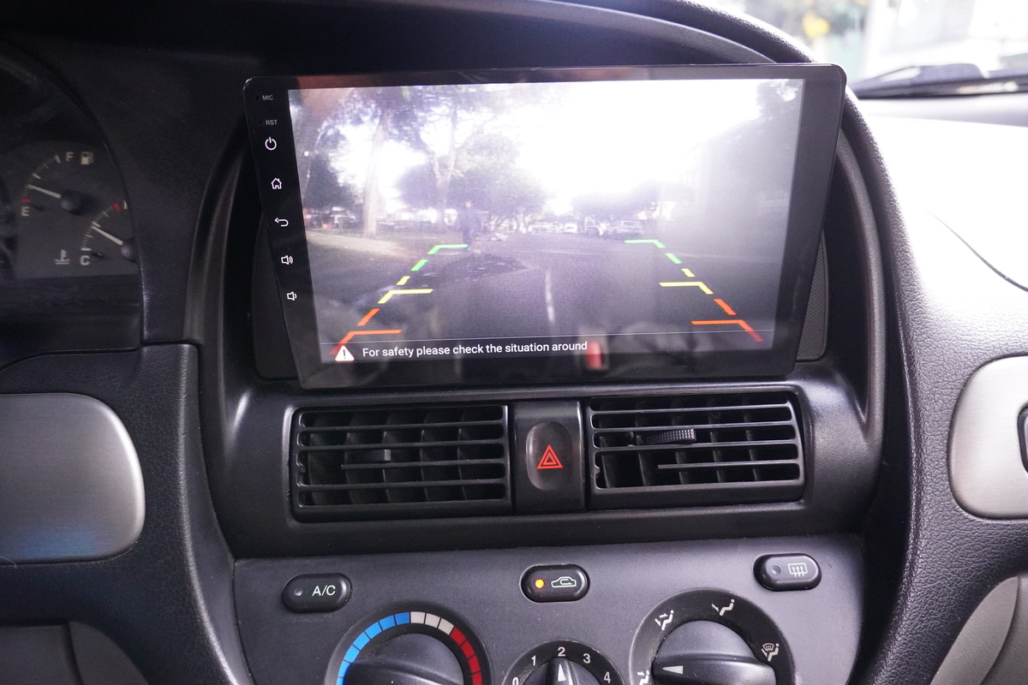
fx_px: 771
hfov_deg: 67.4
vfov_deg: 47.9
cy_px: 342
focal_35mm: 27
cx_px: 514
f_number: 3.5
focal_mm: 18
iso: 6400
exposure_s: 1/250
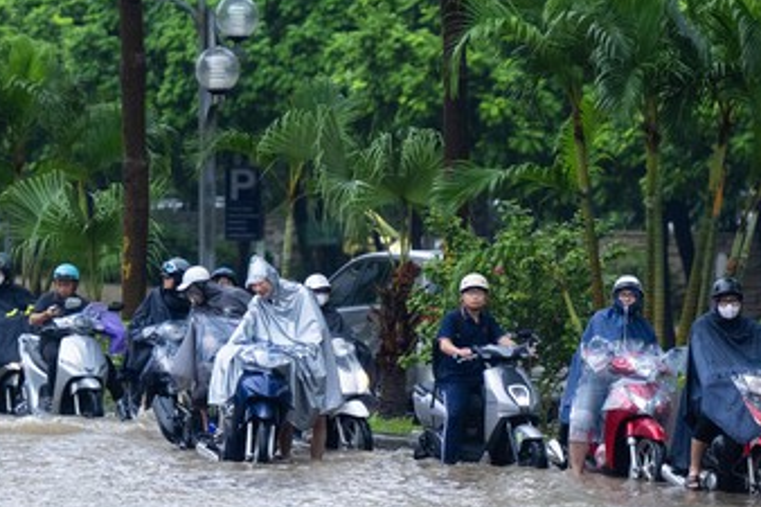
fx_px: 7796
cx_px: 619
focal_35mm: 369
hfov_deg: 5.6
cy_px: 264
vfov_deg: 3.7
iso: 1000
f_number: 2.8
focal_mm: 130
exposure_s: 1/500
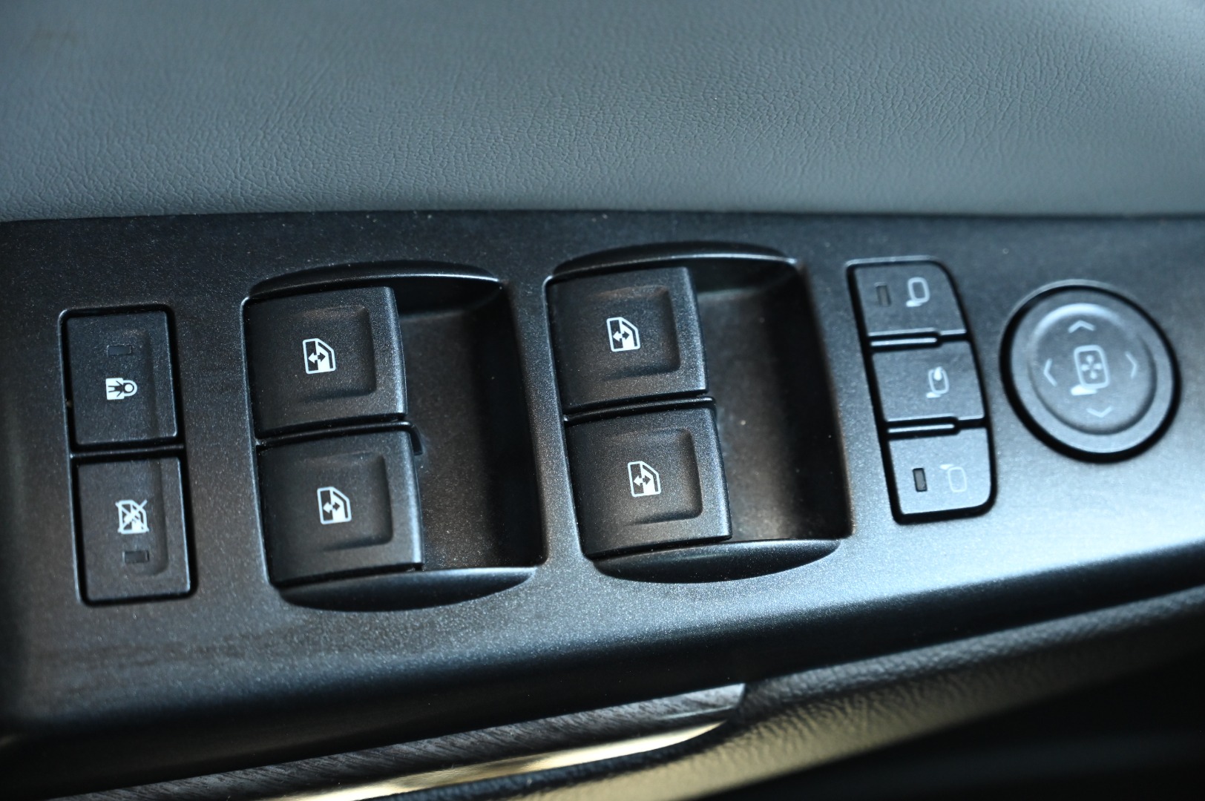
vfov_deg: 19.4
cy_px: 400
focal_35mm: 70
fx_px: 2341
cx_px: 602
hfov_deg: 28.9
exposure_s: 1/125
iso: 3200
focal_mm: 70
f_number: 4
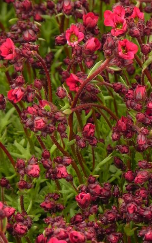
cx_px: 104
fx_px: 3877
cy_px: 117
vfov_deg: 3.6
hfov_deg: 2.2
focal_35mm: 585
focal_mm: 75.7
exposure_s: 1/160
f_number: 5
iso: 160
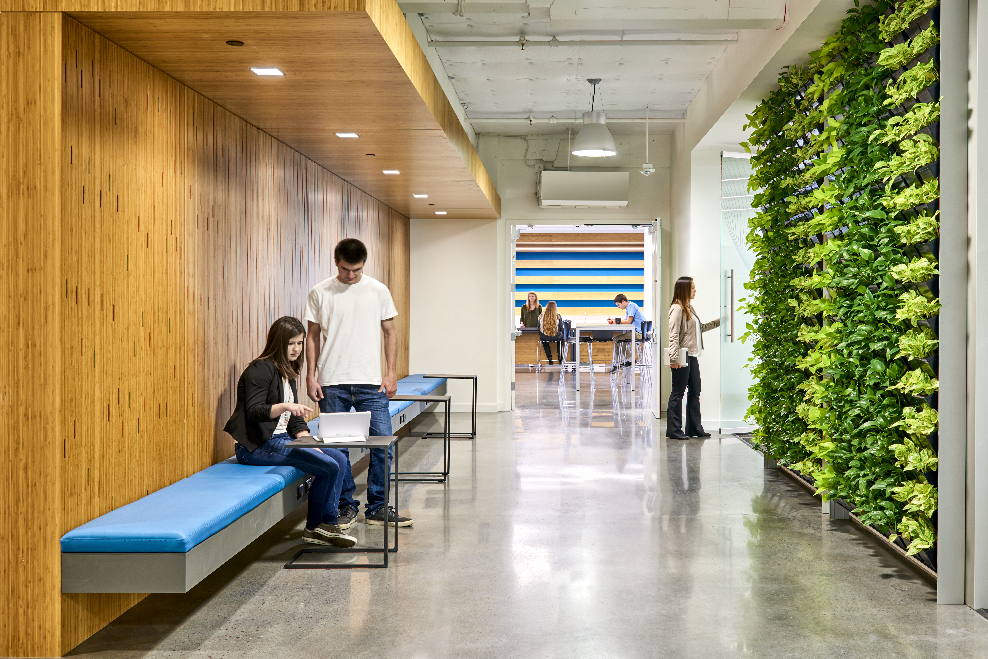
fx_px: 961
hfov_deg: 54.4
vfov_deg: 37.9
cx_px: 494
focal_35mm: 35
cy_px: 330
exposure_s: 2
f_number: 11
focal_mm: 35
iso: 200
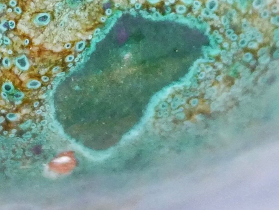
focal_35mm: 186
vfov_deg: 7.8
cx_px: 150
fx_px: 1500
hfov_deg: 10.6
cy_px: -118
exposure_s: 1/60
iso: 3200
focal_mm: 20
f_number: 1.7
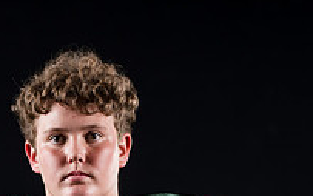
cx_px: 28
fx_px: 2654
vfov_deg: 4.2
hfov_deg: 6.7
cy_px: 330
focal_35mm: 311
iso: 200
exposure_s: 1/160
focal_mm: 95
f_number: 4
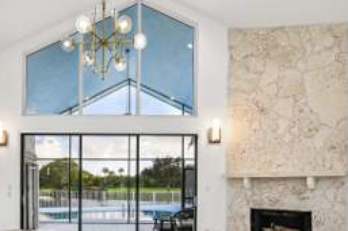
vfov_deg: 43.7
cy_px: 191
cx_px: 115
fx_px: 270
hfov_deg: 63.8
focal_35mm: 28
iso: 1600
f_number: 8
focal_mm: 15
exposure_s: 1/400
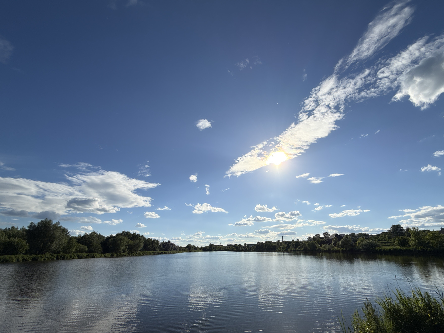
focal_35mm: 16
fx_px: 205
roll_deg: +0.7
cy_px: 187
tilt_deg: +16.4
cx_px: 242
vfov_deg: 77.8
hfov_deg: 94.2
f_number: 2.2
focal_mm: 2.22
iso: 40
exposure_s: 1/7634
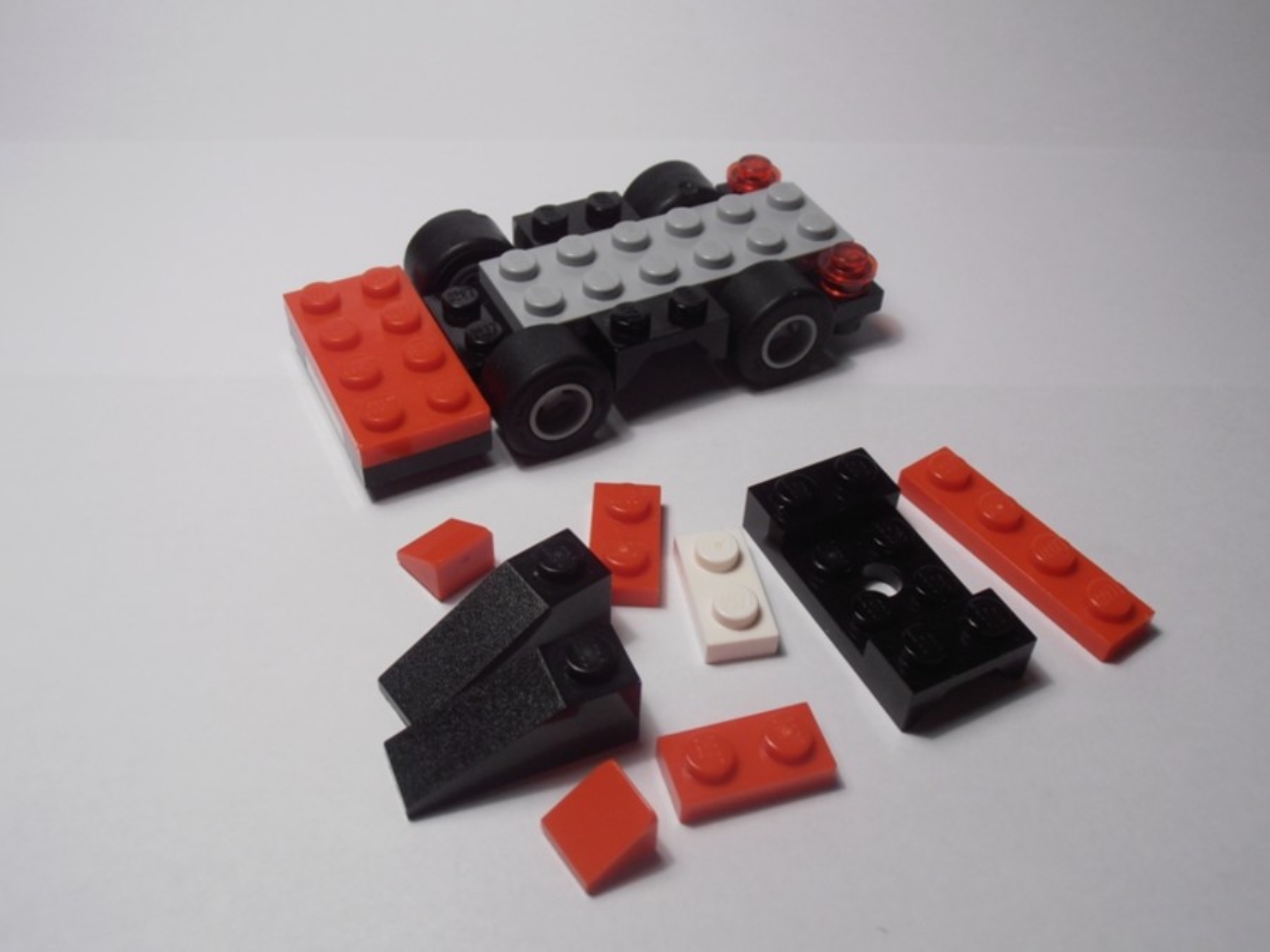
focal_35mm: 37
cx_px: 635
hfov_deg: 50.1
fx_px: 1357
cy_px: 476
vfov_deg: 38.7
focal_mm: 6.61
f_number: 3.9
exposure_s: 1/60
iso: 80
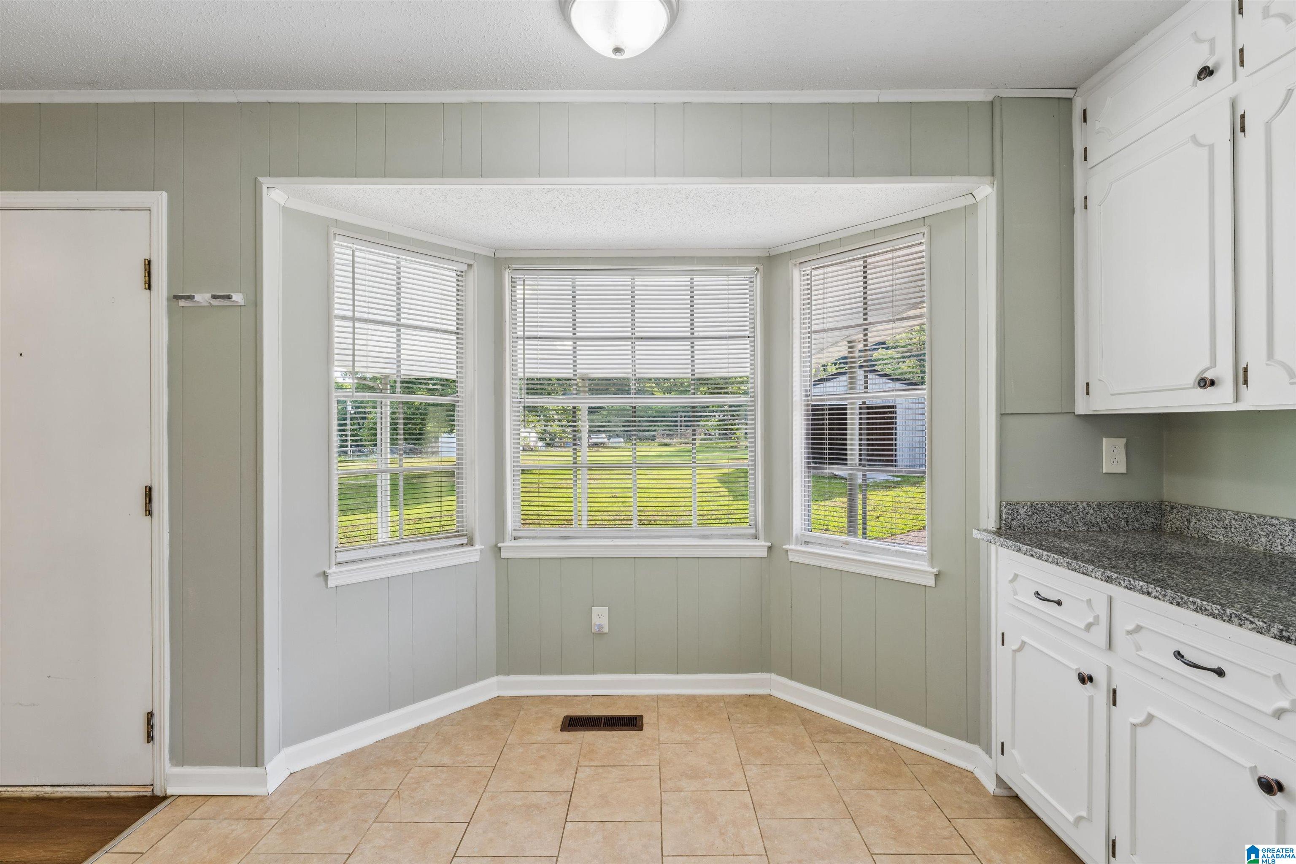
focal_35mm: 16
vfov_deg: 73.7
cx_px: 648
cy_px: 432
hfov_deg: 96.7
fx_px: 576
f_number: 13
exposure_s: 1/30
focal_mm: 16
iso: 400
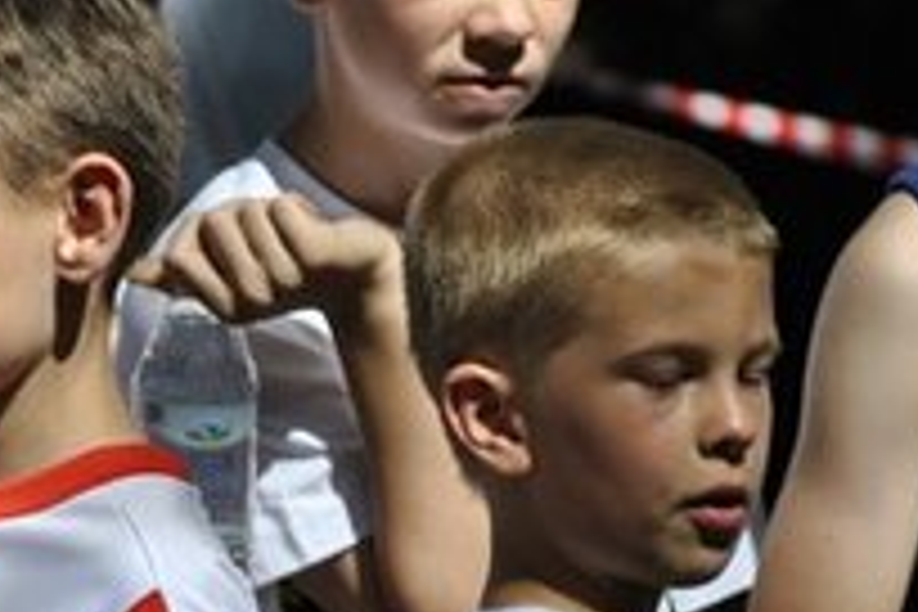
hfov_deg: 3.2
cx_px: 27
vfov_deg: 2.1
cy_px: 688
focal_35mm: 648
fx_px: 16512
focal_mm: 135
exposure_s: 1/800
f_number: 5
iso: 200
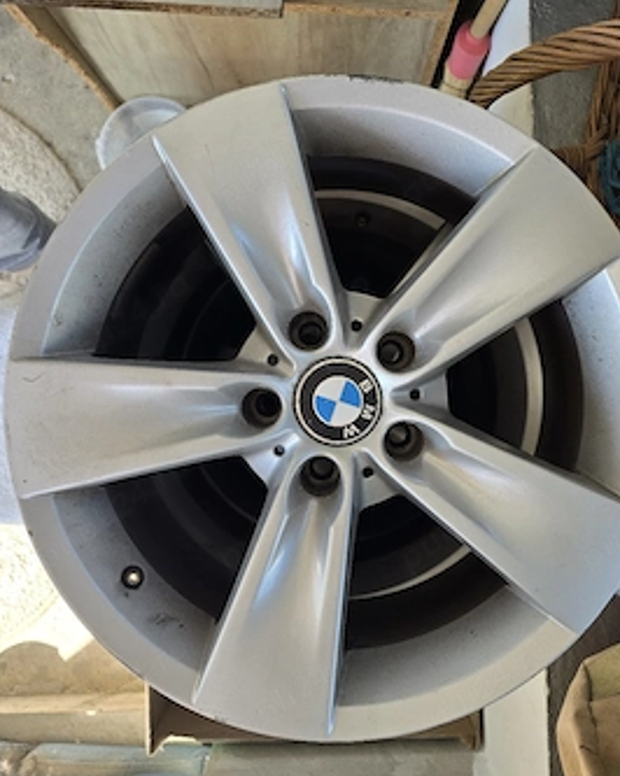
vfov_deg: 64.0
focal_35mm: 27
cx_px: 340
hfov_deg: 53.1
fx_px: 620
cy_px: 359
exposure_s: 1/182
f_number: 1.7
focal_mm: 6.3
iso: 50
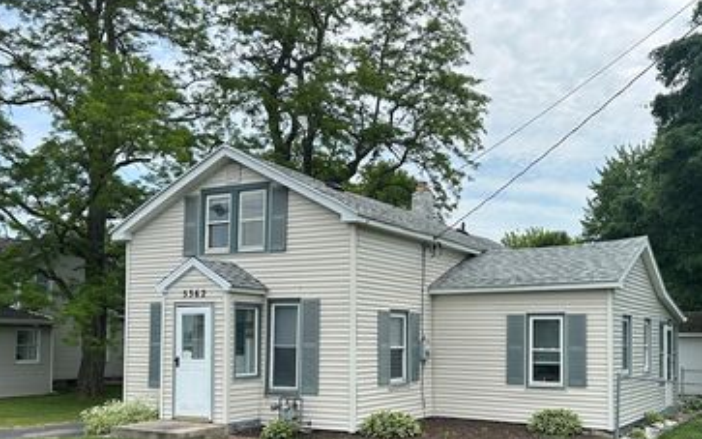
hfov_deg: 51.3
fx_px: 727
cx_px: 404
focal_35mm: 38
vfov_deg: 33.2
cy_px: 307
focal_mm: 5.7
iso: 50
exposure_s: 1/3077
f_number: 1.5
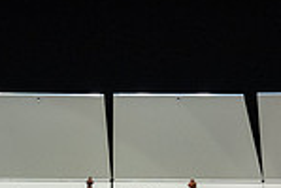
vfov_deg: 5.7
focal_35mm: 241
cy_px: 230
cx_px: 134
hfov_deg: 8.5
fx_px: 1885
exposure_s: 1/320
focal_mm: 62
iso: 2000
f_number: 4.5
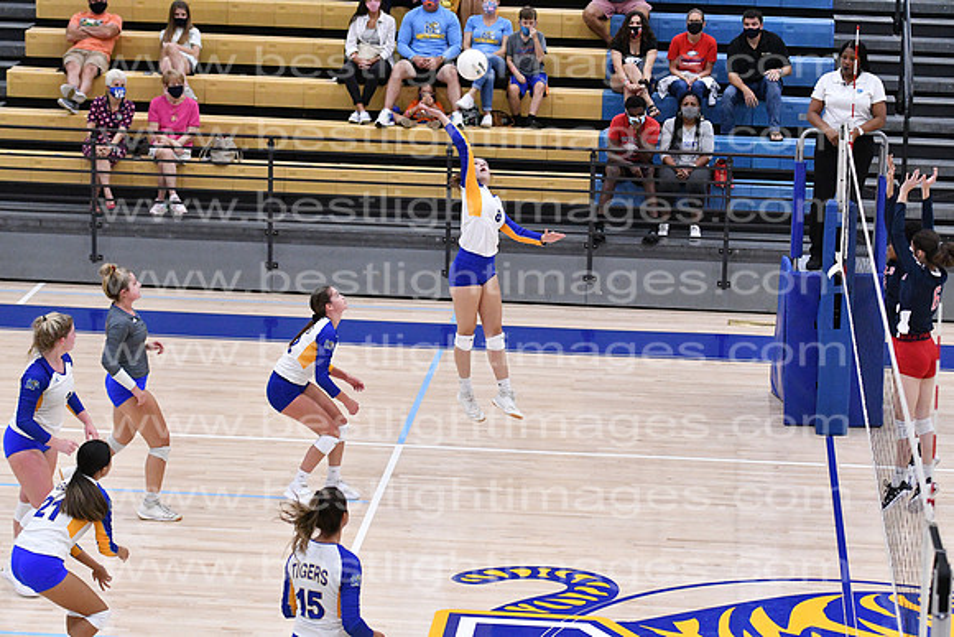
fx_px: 2982
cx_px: 477
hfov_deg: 18.2
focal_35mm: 112
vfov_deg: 12.2
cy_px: 318
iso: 6400
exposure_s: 1/1000
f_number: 3.2
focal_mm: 75
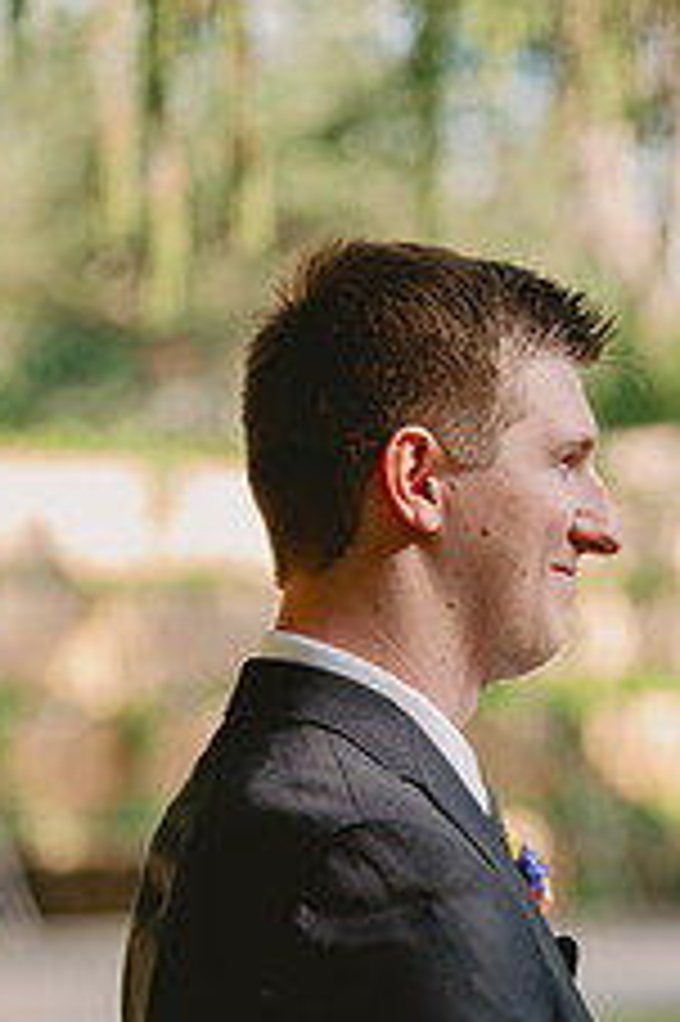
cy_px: 999
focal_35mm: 272
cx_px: 648
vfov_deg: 7.5
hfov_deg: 5.0
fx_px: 7718
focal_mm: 137
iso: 200
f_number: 4
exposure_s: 1/250
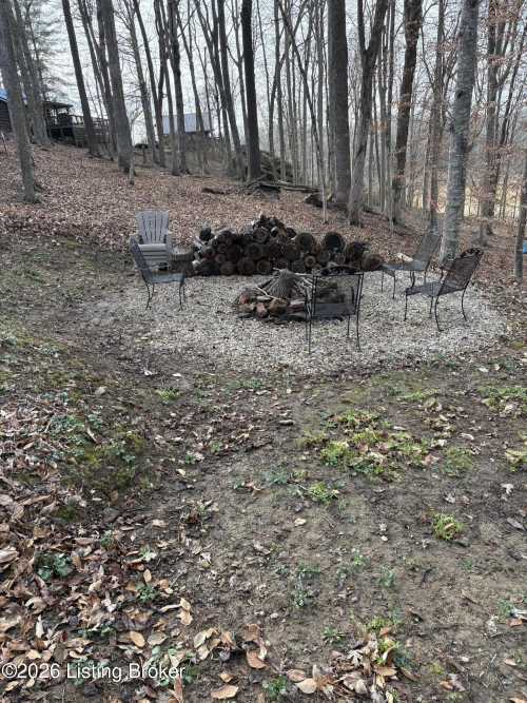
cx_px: 264
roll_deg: +5.0
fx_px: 528
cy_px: 352
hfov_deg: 53.0
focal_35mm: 26
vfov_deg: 67.3
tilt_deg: -20.2
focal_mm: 5.96
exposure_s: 1/371
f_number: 1.6
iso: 64
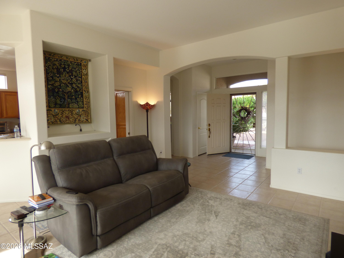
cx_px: 172
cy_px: 129
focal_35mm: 20
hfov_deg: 81.7
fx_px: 199
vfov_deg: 66.0
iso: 100
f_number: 2.8
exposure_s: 1/125
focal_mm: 3.58
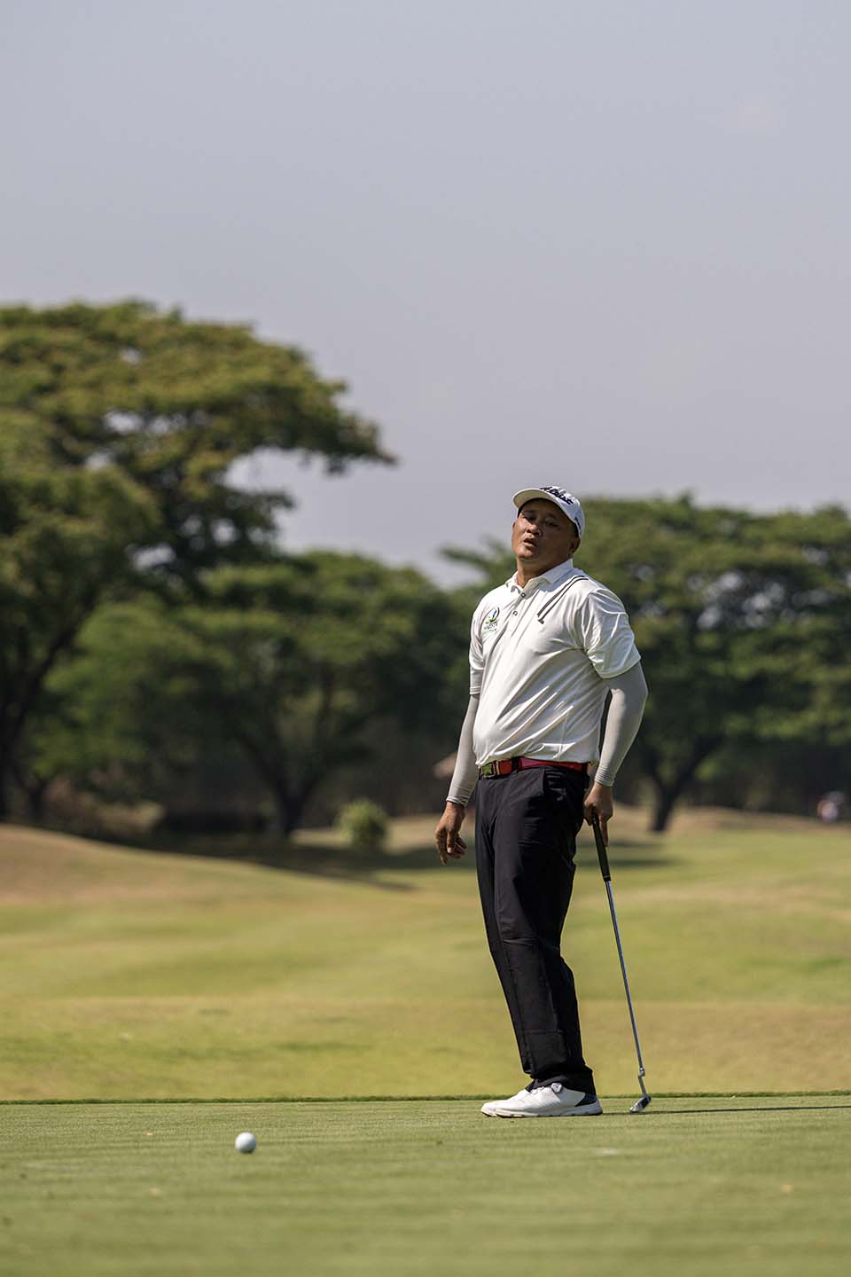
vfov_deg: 14.2
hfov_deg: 9.5
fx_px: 5141
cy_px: 638
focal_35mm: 145
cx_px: 426
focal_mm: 145
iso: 450
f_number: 3.2
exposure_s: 1/6400
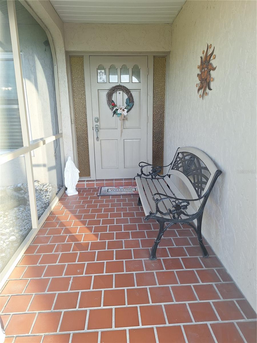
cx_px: 128
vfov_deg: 73.9
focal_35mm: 23
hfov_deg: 58.9
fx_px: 228
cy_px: 172
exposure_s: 1/120
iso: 50
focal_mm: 5.54
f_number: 1.8
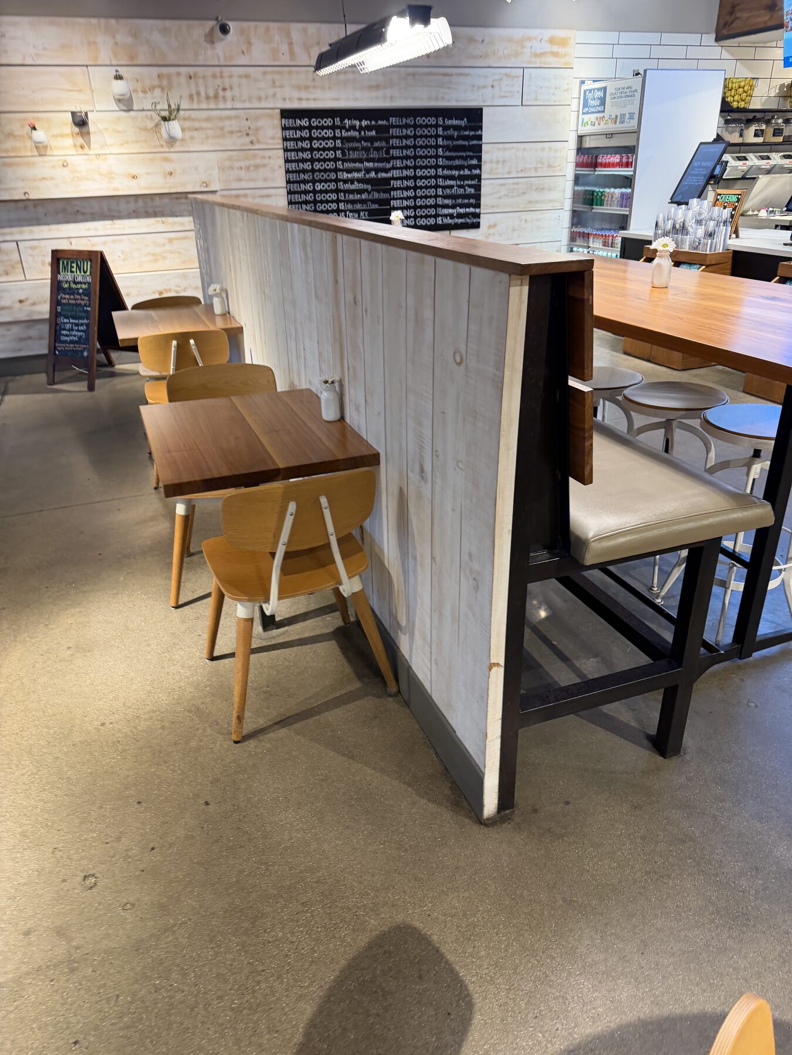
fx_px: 732
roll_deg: +0.9
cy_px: 528
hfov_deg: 56.8
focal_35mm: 24
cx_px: 396
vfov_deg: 71.6
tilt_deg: -27.2
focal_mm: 6.76
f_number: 1.78
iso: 200
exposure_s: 1/60
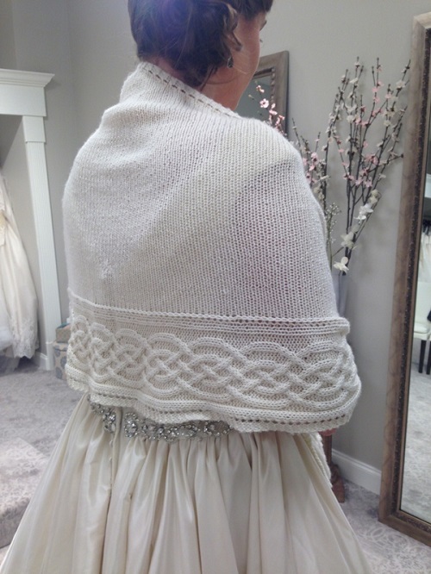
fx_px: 547
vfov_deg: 55.3
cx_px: 216
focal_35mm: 33
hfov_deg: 43.0
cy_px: 287
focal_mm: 4.12
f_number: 2.4
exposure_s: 1/40
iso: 50
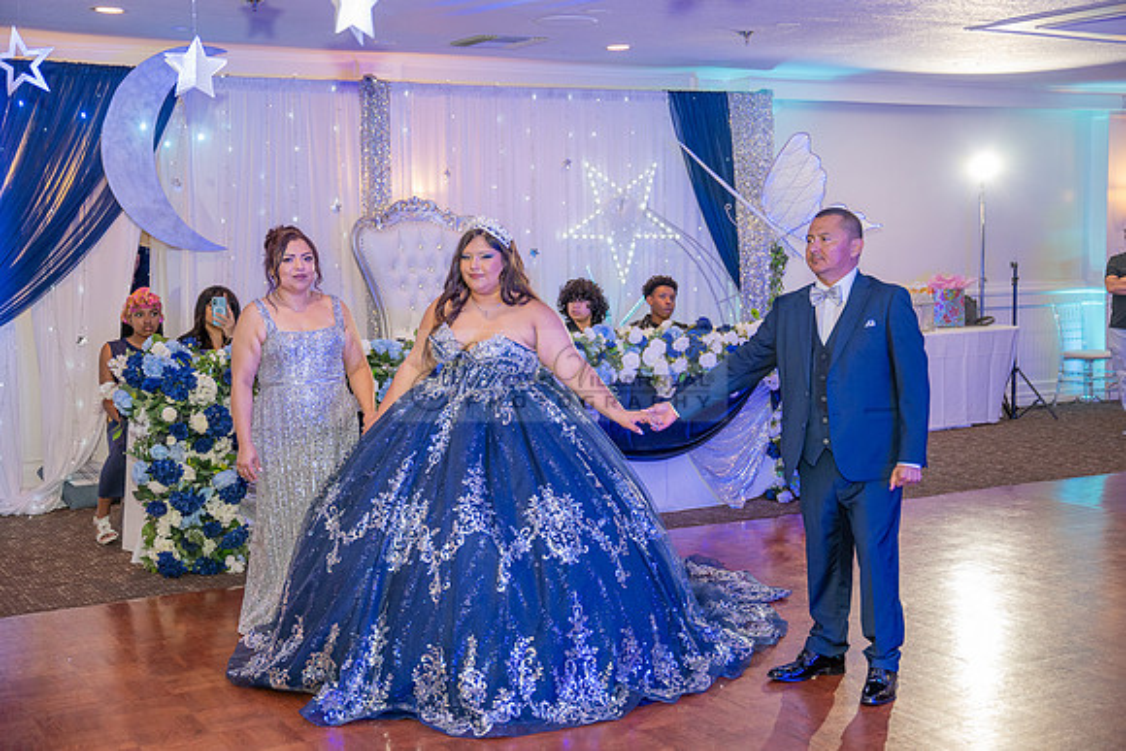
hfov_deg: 41.9
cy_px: 376
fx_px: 1470
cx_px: 563
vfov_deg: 28.7
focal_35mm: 47
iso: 1000
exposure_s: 1/200
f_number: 2.8
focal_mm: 47
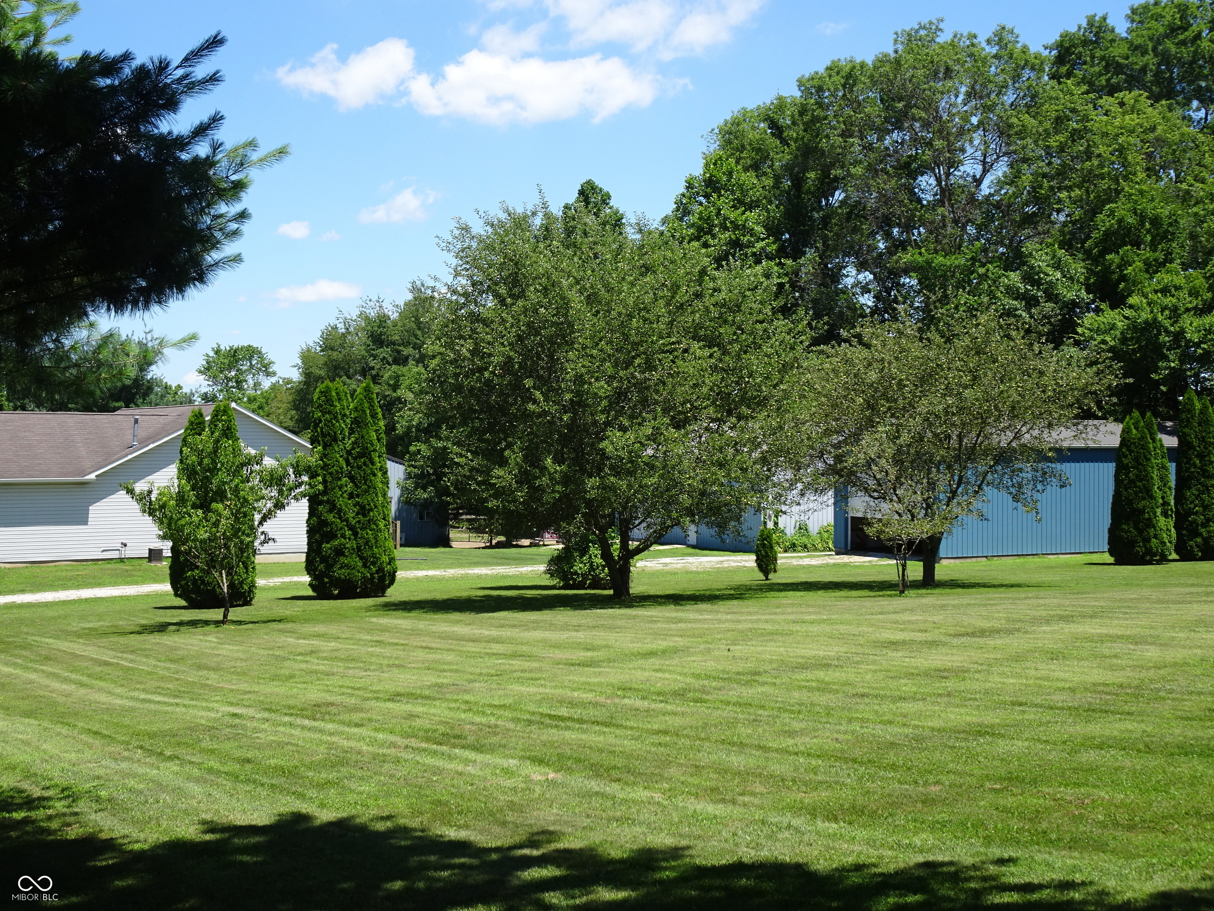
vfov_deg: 31.5
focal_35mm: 46
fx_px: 1613
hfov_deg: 41.2
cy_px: 456
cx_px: 607
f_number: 4.5
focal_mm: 7.87
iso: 80
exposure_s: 1/400
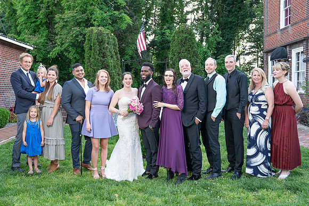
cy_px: 93
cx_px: 142
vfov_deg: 40.8
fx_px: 277
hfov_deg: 58.3
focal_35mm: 32
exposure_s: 1/200
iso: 250
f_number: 4
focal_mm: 28
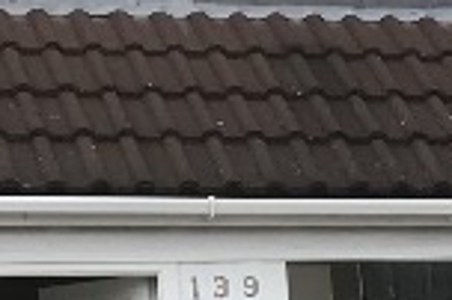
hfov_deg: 8.3
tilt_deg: -7.0
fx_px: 2885
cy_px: 751
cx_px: 1059
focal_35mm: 230
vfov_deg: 5.7
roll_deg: +3.3
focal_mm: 3.99
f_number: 1.8
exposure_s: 1/704
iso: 20
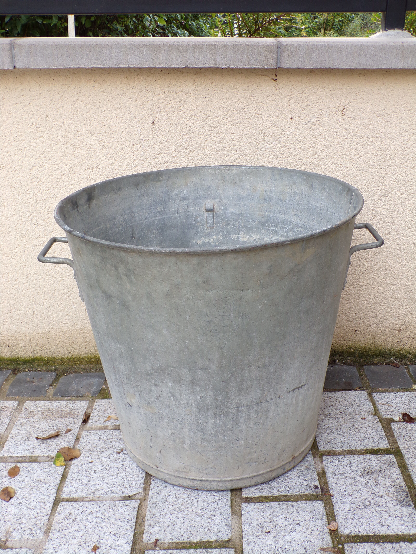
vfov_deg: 50.1
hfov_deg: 38.7
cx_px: 208
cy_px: 277
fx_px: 593
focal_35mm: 37
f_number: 3.3
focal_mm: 6.6
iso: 80
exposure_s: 1/42
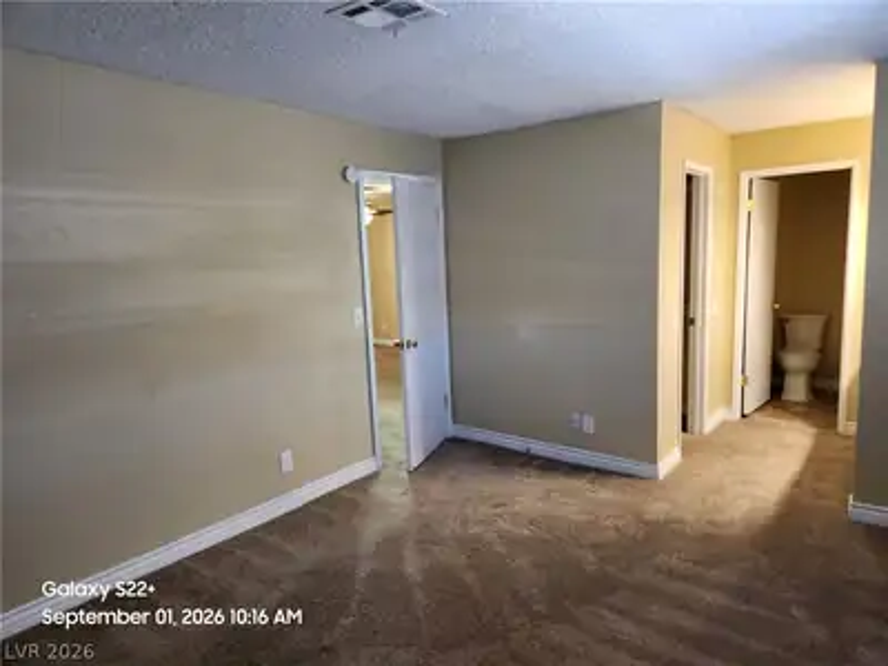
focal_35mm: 23
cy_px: 333
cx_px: 444
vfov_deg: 58.9
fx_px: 590
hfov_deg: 73.9
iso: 640
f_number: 1.8
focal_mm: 5.4
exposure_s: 1/120
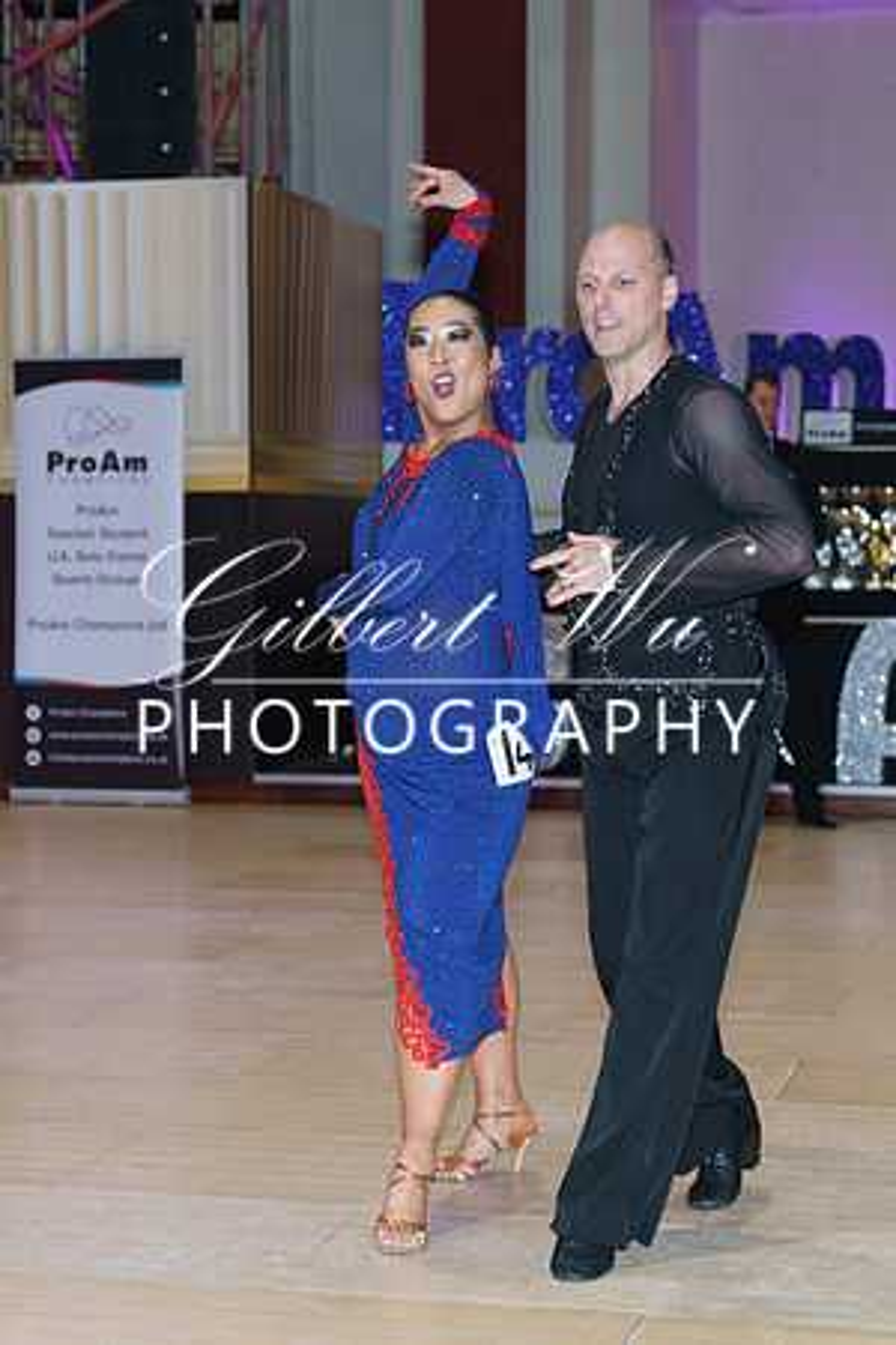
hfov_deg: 17.9
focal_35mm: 76
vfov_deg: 26.6
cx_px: 468
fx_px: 2843
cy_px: 674
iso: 400
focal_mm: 46
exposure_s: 1/200
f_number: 2.8
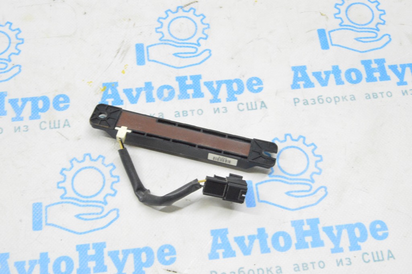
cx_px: 206
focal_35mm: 48
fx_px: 549
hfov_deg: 41.1
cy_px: 137
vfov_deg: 28.0
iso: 6400
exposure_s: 1/15
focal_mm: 32
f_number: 20
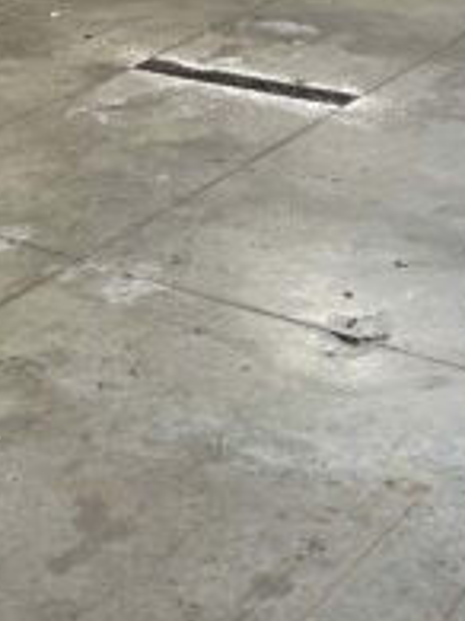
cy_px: 463
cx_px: 280
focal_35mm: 71
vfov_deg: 27.1
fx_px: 1273
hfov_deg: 20.7
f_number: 1.5
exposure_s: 1/60
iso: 160
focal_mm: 5.7
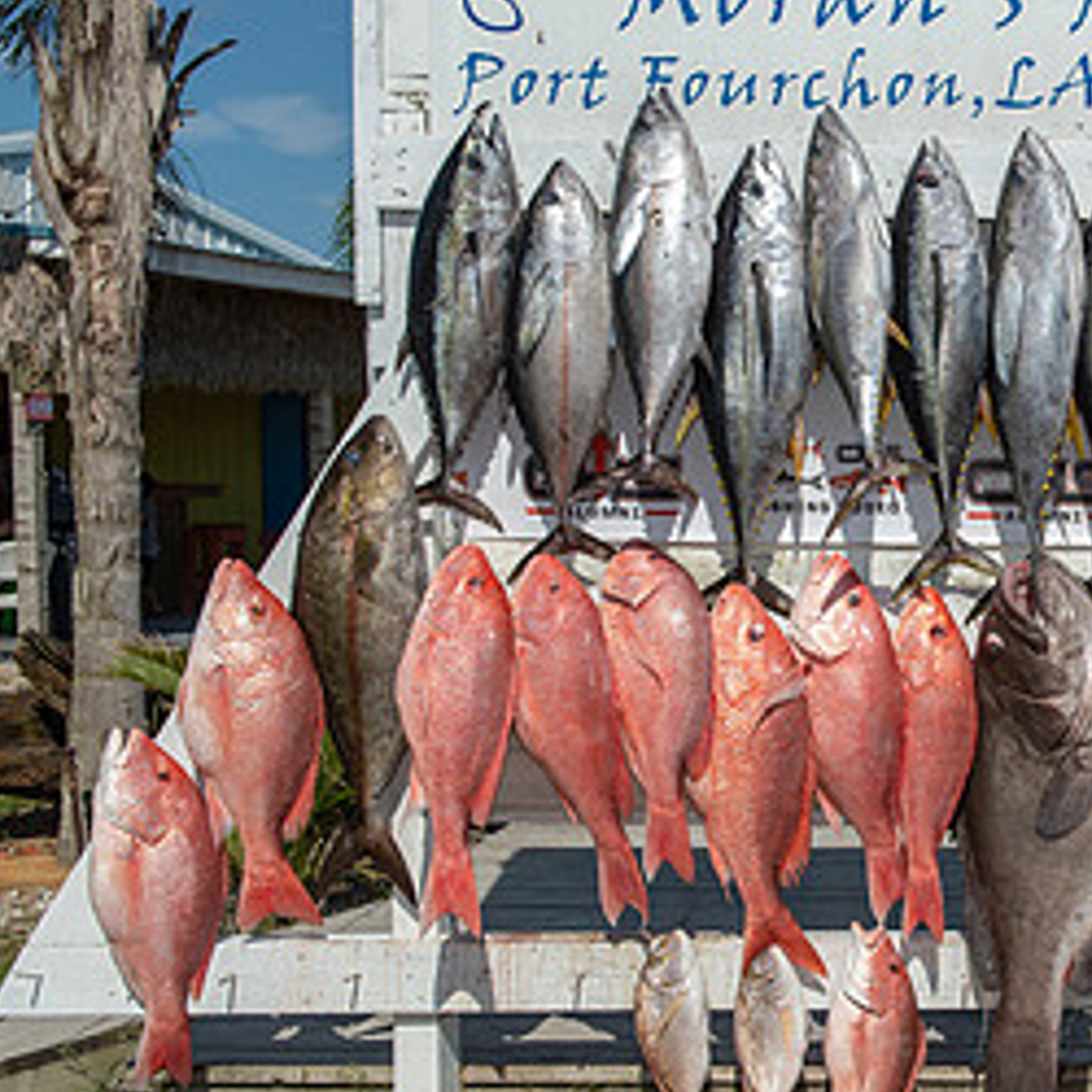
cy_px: 577
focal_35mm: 67
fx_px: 2391
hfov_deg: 24.6
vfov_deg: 25.7
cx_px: 1079
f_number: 9
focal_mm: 34
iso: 50
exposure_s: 1/250
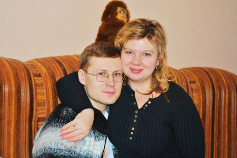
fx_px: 514
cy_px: 79
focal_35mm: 78
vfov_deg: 17.5
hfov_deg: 26.0
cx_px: 118
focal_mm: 52
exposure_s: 1/60
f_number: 5.6
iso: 200
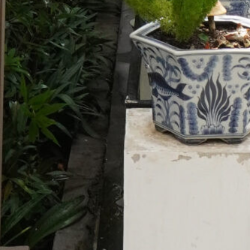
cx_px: 130
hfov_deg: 11.1
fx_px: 1283
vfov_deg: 9.6
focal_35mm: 157
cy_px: -388
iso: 800
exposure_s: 1/400
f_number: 10
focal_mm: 16
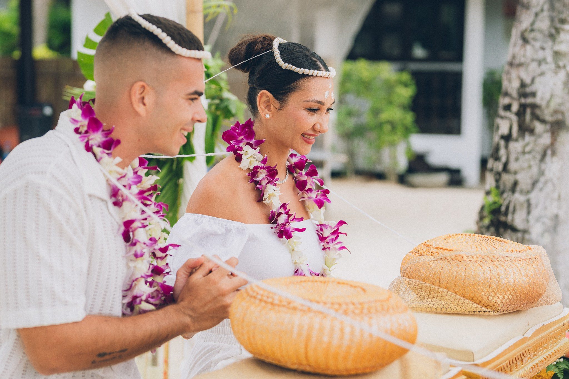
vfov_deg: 18.2
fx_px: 1185
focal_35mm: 75
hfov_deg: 27.0
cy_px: 190
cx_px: 284
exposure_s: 1/400
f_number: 2
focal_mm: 50
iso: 125
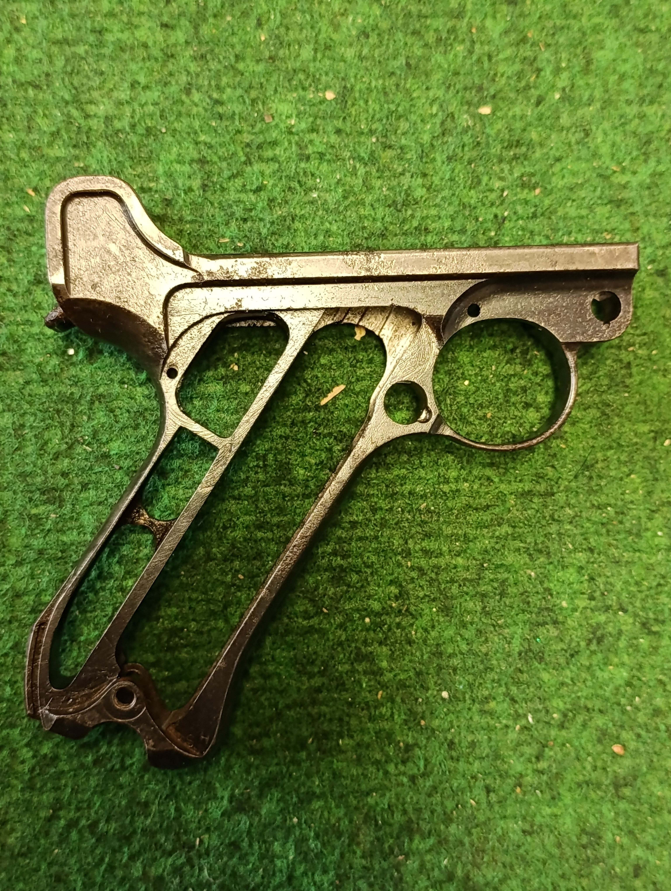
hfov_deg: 31.6
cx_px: 336
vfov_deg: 41.2
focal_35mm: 46
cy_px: 446
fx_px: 1186
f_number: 1.6
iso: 1000
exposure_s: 1/50
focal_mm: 6.14
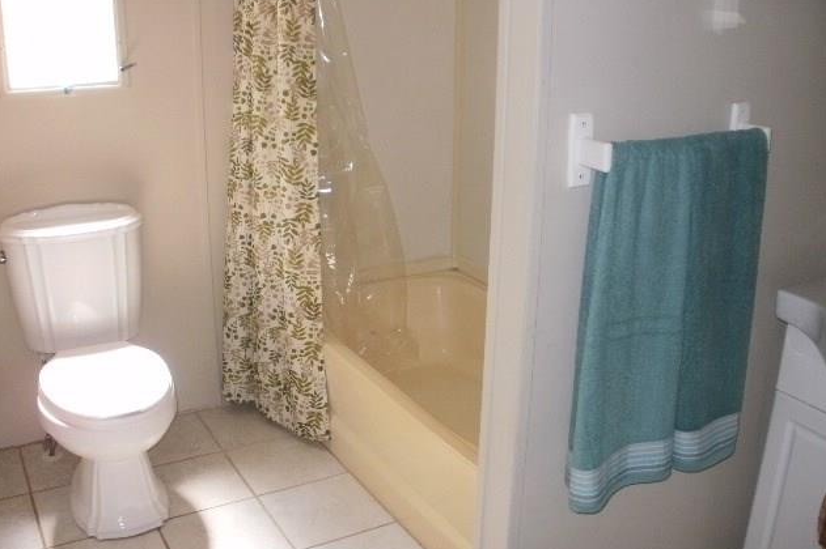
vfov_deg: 35.0
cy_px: 286
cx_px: 411
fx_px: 871
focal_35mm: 38
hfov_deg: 50.7
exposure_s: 1/30
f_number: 3.5
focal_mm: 6.3
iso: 125
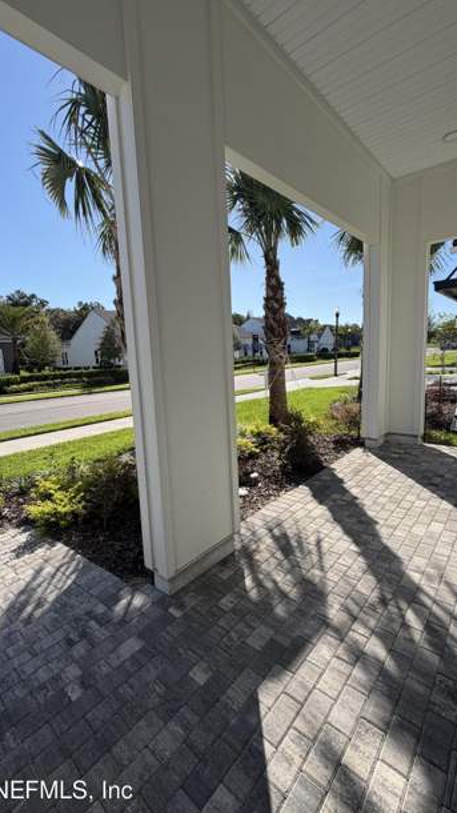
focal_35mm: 16
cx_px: 232
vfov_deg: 99.4
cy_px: 403
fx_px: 345
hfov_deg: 67.1
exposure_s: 1/770
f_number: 2.2
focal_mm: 2.22
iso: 25
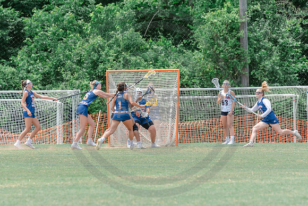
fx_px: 2976
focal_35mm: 348
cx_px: 128
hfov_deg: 5.9
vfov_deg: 4.0
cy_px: 129
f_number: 5
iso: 400
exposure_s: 1/1600
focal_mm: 200
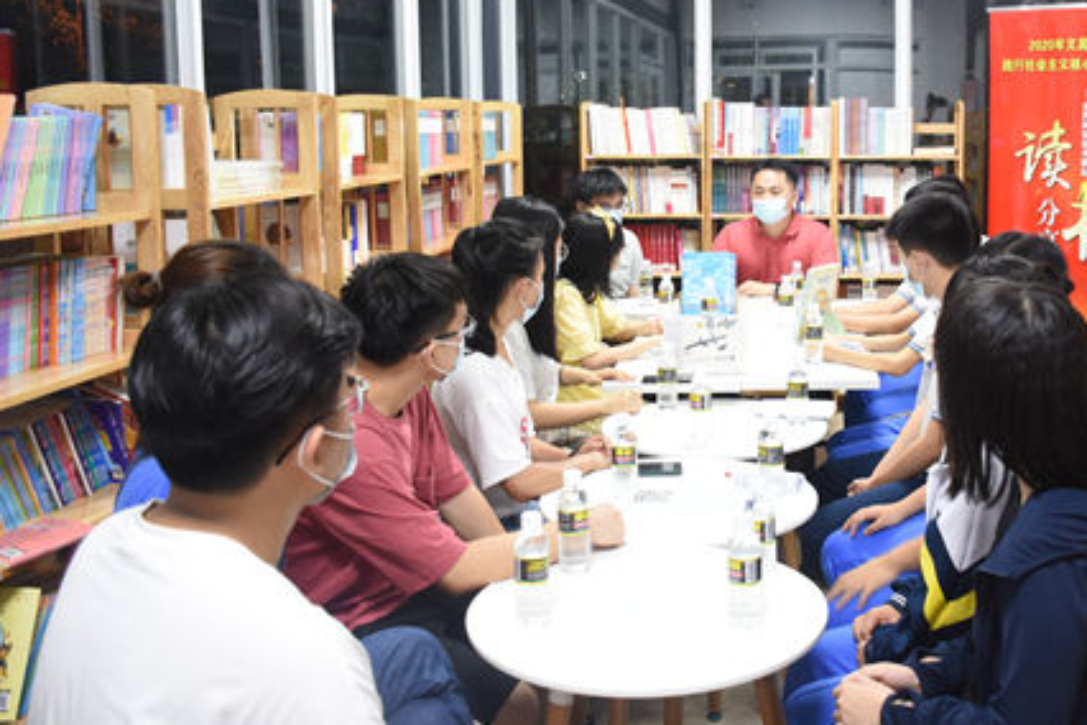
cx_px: 755
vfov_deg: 34.9
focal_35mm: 38
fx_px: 1147
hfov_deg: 49.5
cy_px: 271
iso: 500
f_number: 3.5
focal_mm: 18
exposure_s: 1/20
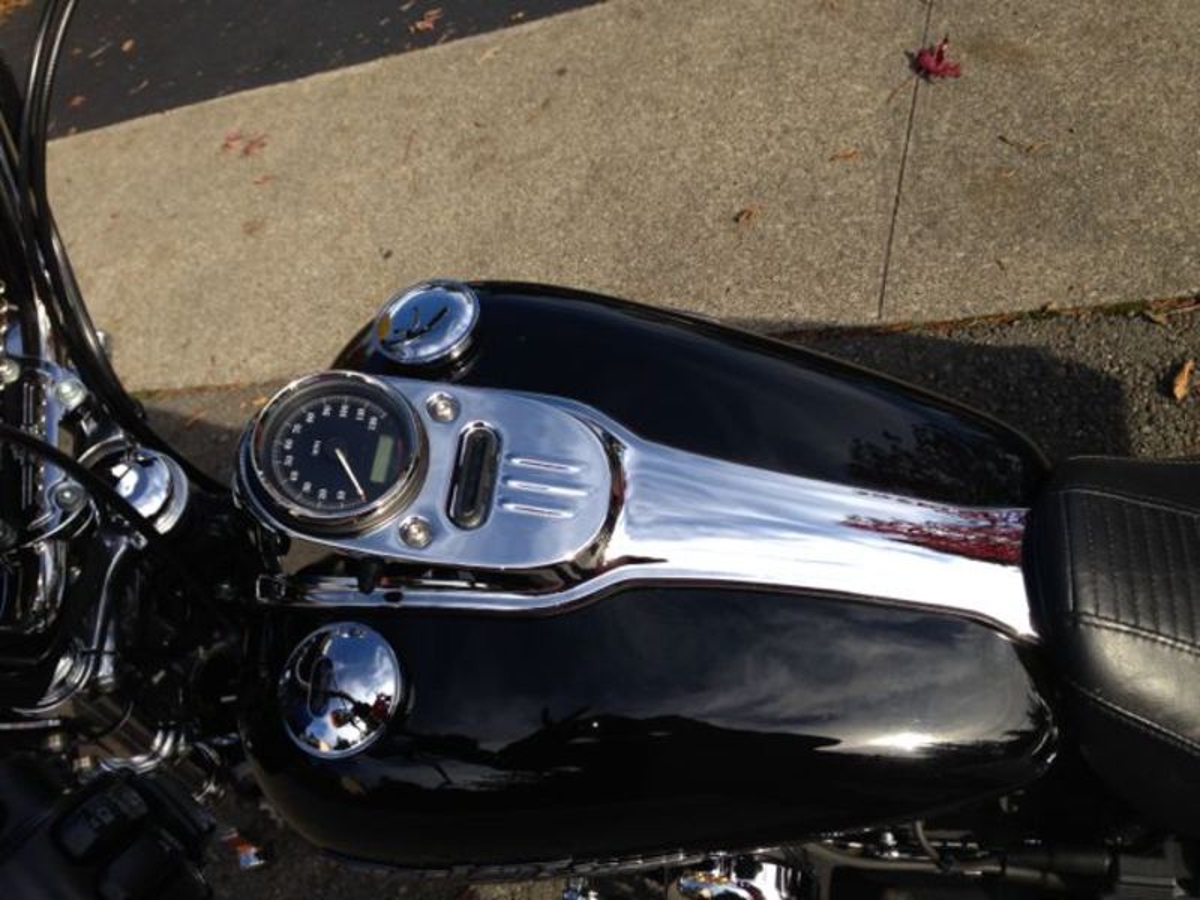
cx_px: 600
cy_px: 450
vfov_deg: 42.9
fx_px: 1144
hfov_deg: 55.4
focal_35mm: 33
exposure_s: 1/688
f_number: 2.4
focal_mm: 4.12
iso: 50
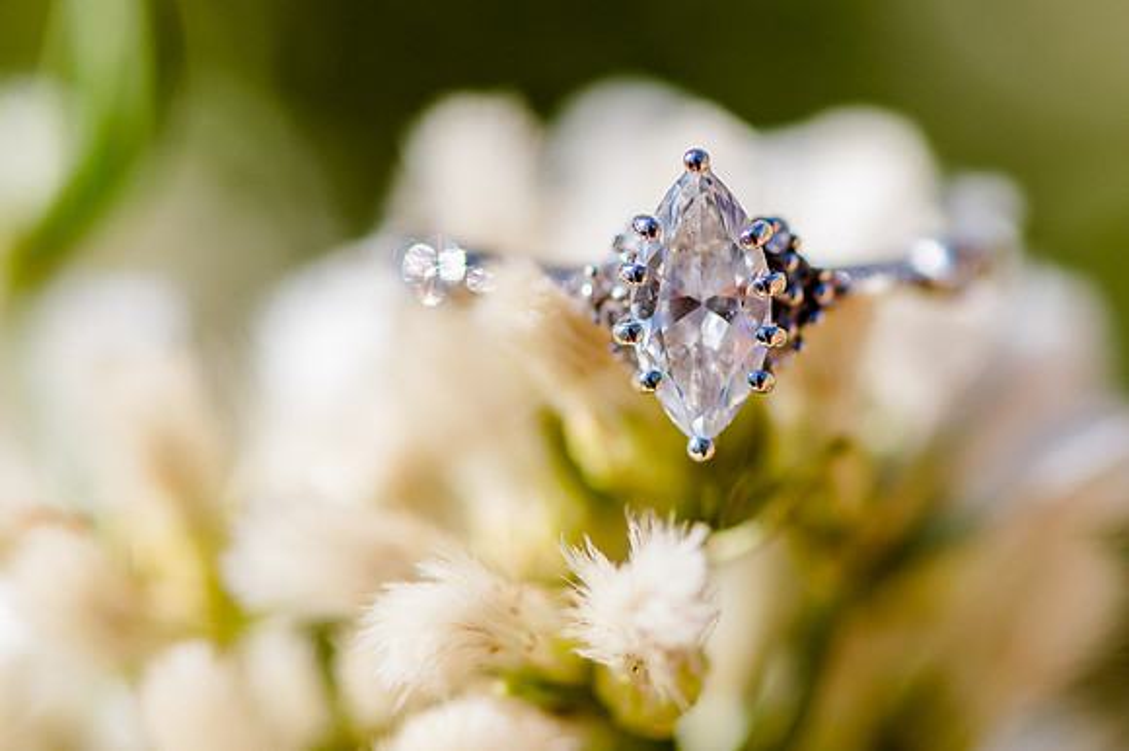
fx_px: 4554
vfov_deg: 9.4
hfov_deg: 14.1
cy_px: 282
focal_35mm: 145
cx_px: 552
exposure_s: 1/2500
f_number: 5.6
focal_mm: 105
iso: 200
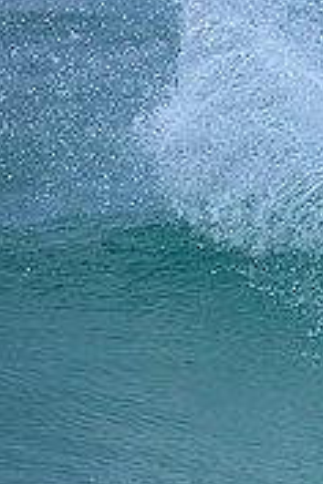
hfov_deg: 0.5
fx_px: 39093
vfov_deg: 0.7
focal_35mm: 2905
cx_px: 846
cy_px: 319
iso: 640
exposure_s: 1/2000
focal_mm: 800
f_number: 6.3
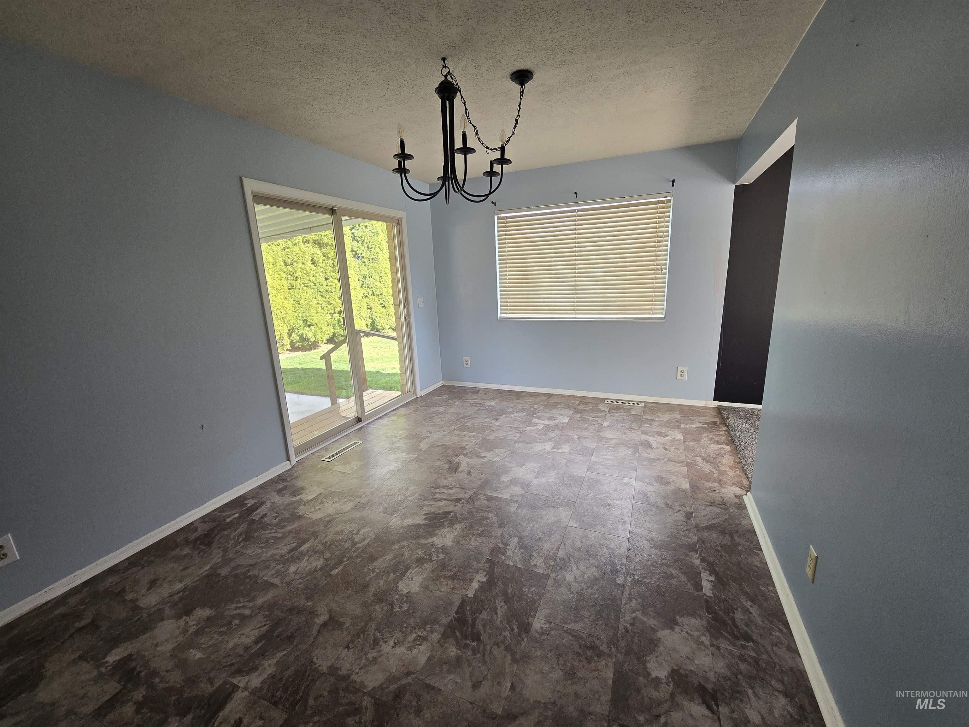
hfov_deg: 106.2
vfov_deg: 89.9
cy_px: 364
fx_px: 364
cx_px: 484
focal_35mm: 13
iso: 100
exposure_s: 1/100
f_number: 2.2
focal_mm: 2.2
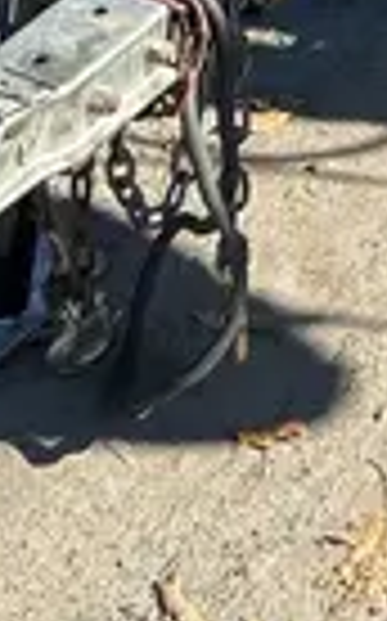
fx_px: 2469
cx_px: 828
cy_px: -794
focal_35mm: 146
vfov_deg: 12.0
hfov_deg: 8.4
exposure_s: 1/1838
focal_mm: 5.7
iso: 50
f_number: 1.5
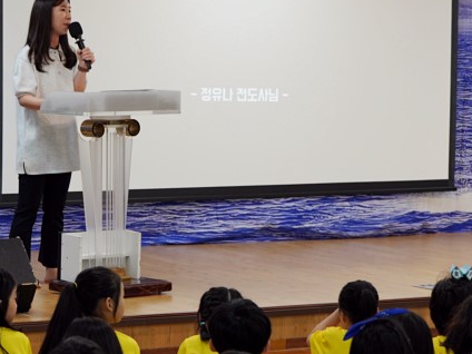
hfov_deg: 13.7
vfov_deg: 10.4
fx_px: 1950
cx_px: 47
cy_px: 108
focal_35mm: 143
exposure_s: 1/160
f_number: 4
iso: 1000
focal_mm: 70
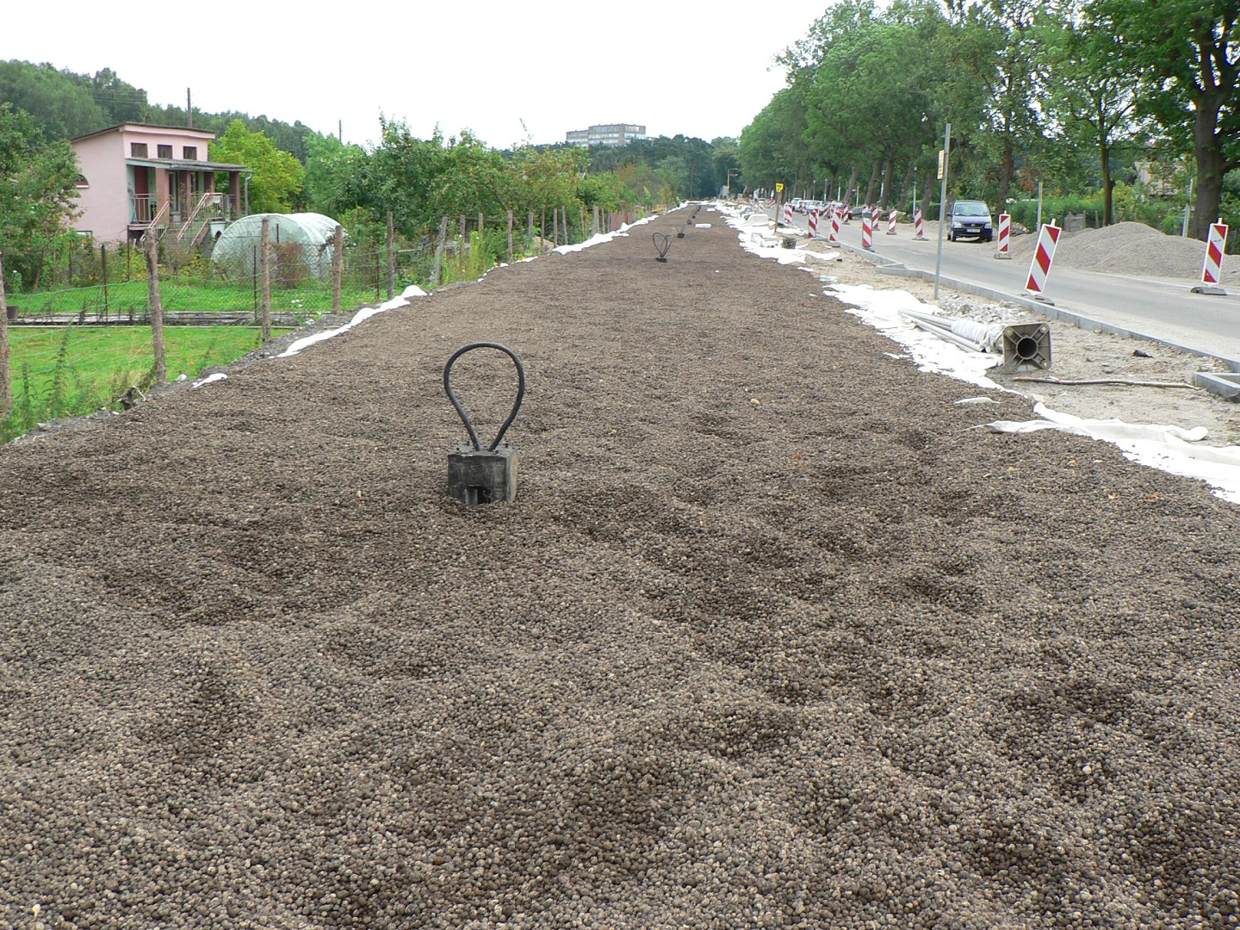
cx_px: 620
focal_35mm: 35
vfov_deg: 40.7
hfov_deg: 52.6
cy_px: 465
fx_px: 1254
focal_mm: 6
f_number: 4
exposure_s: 1/160
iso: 64
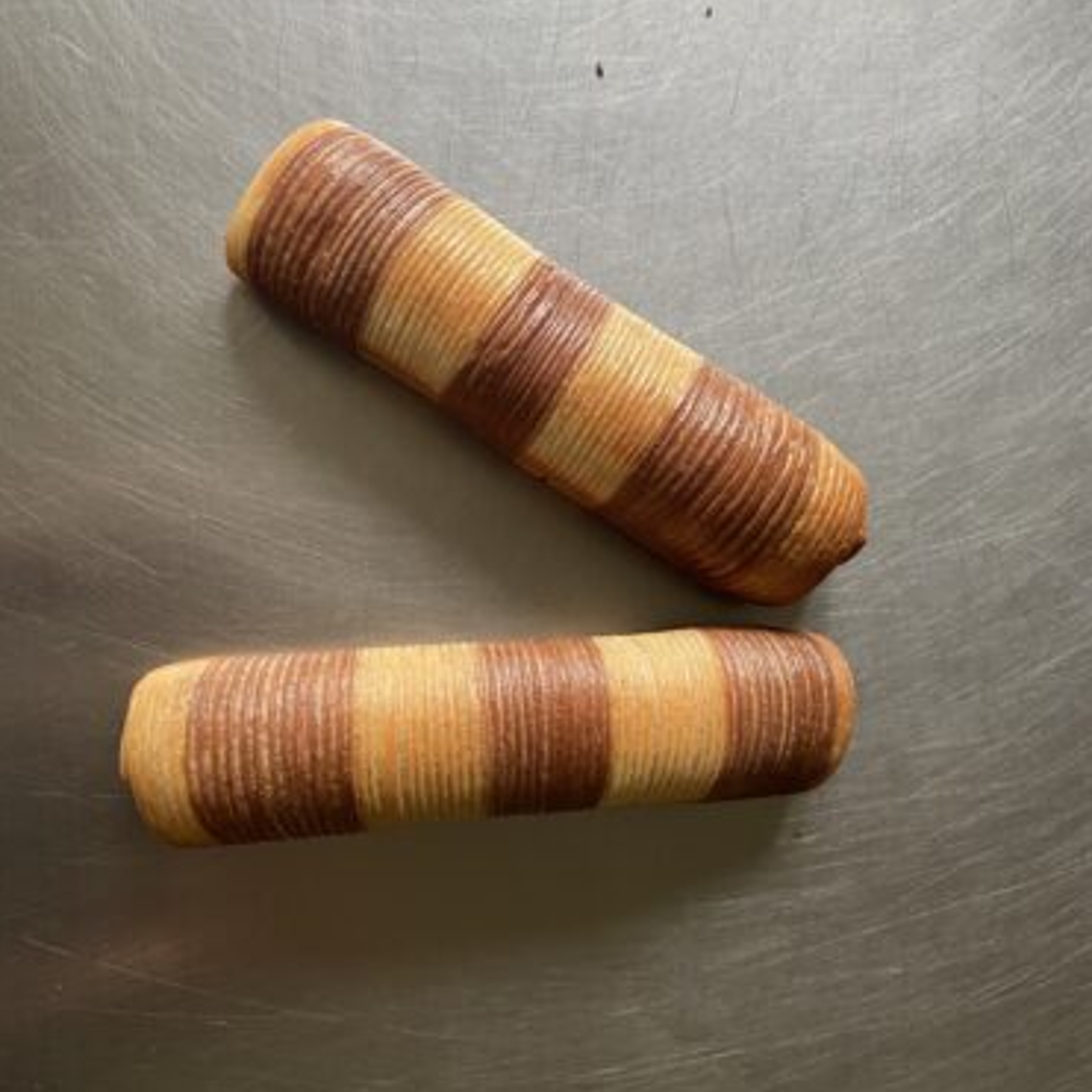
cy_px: 568
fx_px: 1106
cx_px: 543
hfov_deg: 52.5
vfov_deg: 52.5
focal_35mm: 31
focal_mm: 4.25
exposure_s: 1/60
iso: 160
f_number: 1.8
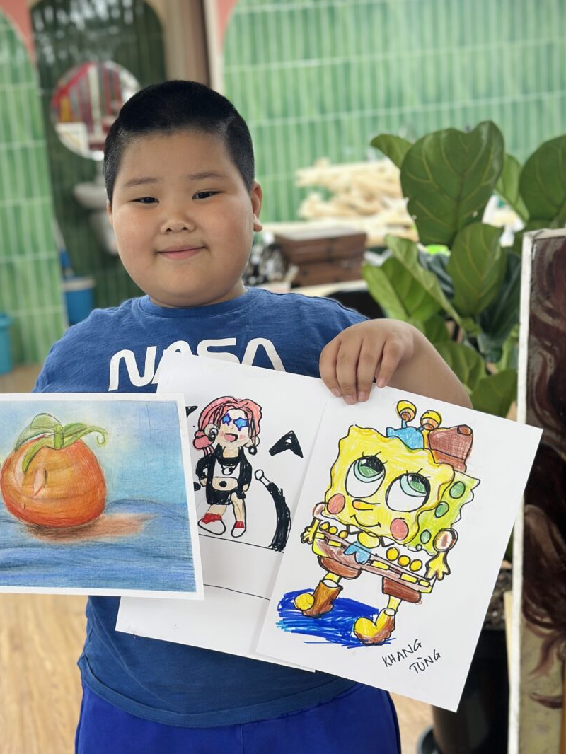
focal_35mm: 60
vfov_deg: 32.2
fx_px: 1308
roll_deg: +4.7
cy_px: 371
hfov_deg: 24.4
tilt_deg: -11.5
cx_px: 226
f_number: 1.78
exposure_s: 1/100
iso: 100
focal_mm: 6.86
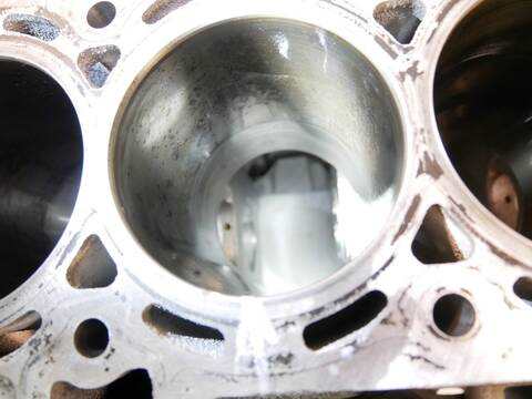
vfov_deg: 56.8
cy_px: 200
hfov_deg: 71.6
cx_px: 266
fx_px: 369
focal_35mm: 24
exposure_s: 1/60
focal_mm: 12
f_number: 3.5
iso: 1600
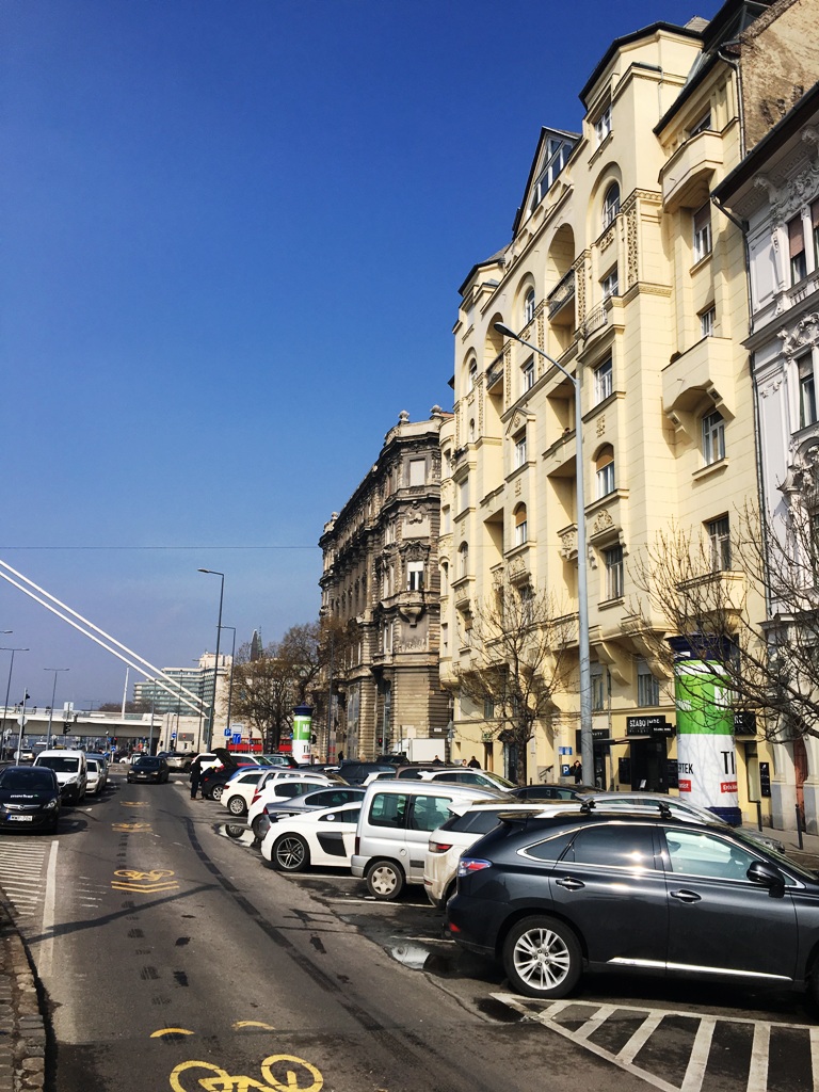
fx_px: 915
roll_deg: -1.3
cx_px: 410
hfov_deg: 48.2
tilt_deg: +13.3
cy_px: 546
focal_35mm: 29
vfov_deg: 61.7
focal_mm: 4.15
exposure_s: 1/2747
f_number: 2.2
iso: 25
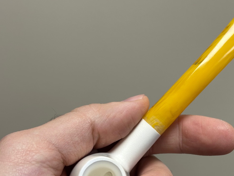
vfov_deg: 21.3
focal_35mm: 69
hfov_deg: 27.9
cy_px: 108
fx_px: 467
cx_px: 162
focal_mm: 6.86
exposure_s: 1/100
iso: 64
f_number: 1.78
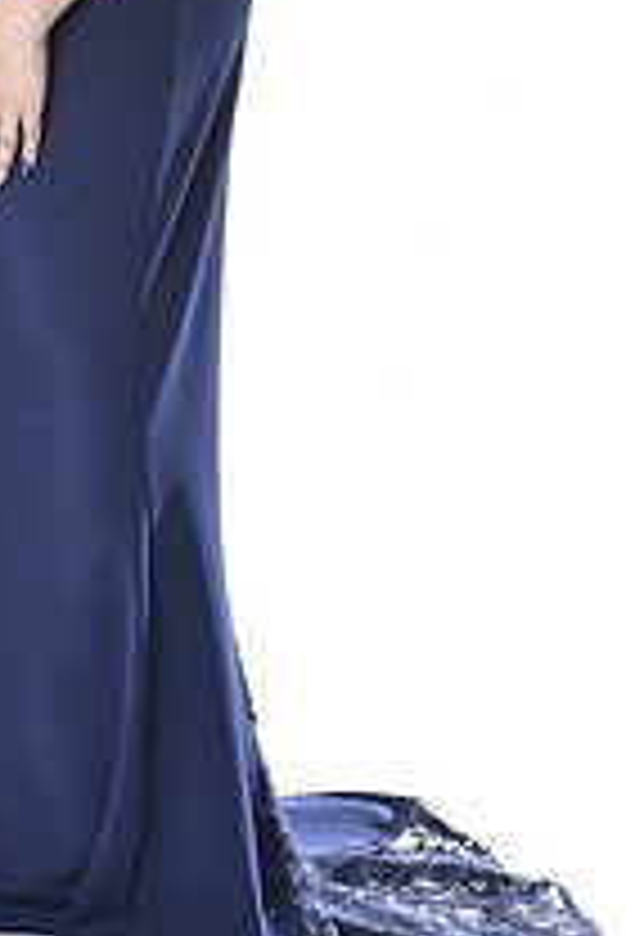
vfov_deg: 11.1
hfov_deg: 7.5
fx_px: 4713
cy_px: -238
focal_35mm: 181
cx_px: -194
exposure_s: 1/200
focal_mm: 65
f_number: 9
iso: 400
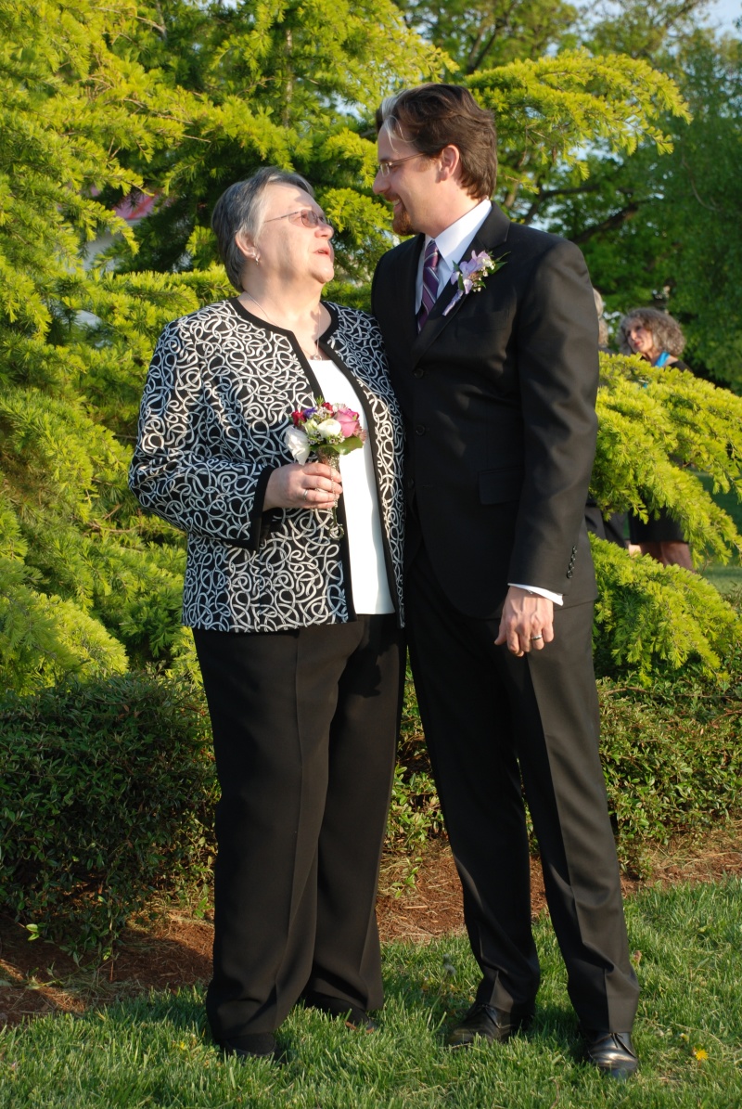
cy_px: 554
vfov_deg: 26.0
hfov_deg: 17.5
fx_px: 2404
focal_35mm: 78
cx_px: 371
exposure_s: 1/125
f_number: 5.6
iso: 160
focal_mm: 52
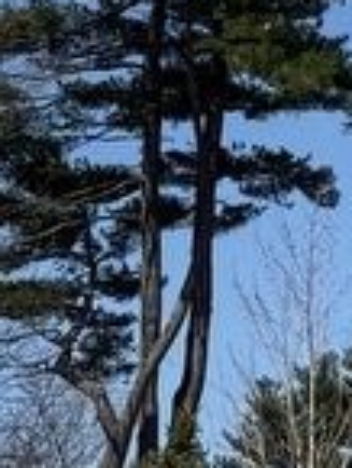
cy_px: 836
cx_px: 397
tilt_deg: +1.4
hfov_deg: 5.6
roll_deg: -2.3
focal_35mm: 265
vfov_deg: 7.3
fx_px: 3588
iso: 80
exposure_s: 1/7874
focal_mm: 6.76
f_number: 1.78
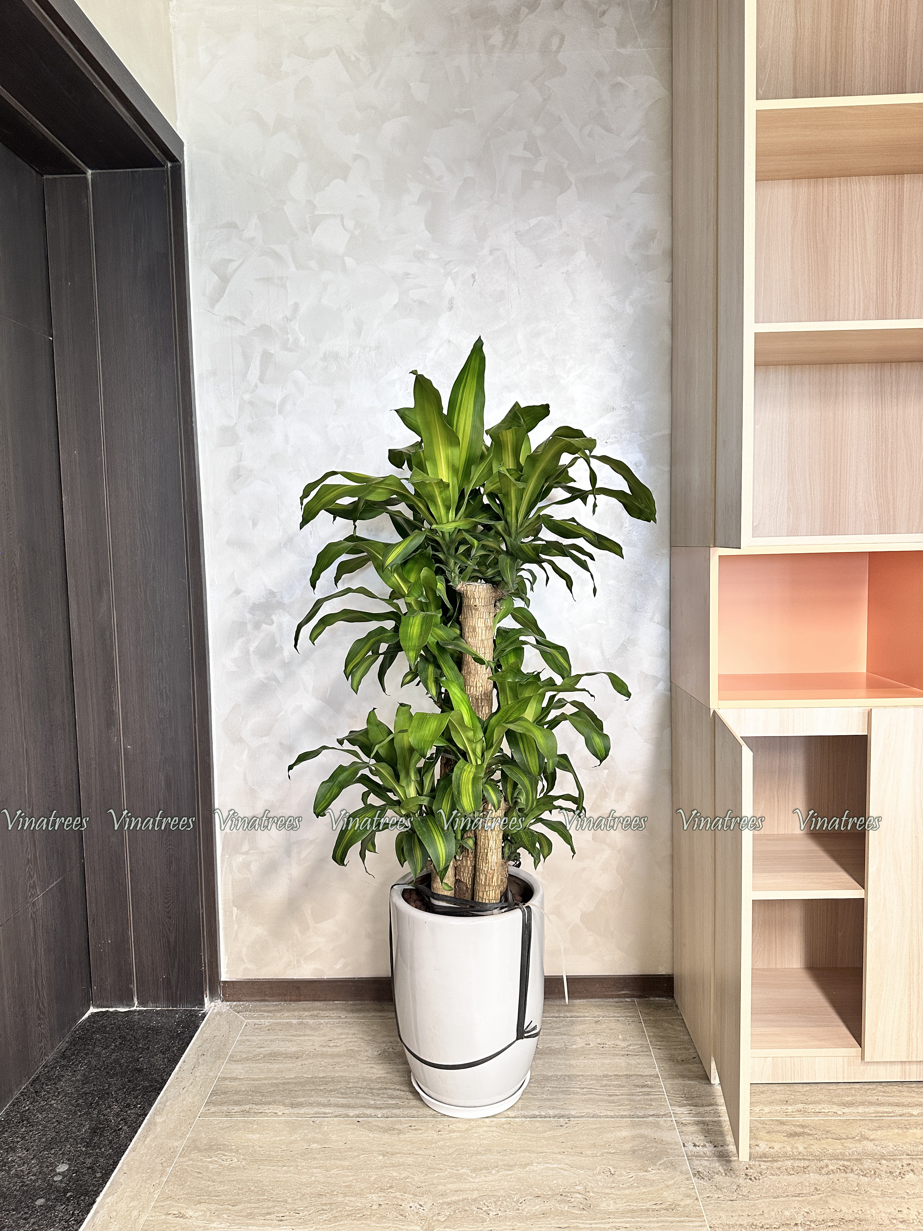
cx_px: 462
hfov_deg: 56.8
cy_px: 616
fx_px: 853
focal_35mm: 24
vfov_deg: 71.6
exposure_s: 1/50
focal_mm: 6.86
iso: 200
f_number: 1.78
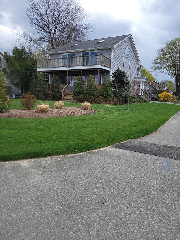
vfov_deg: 67.3
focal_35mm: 26
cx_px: 90
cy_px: 120
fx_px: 180
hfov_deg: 53.1
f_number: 1.8
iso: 40
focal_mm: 5.4
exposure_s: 1/1480
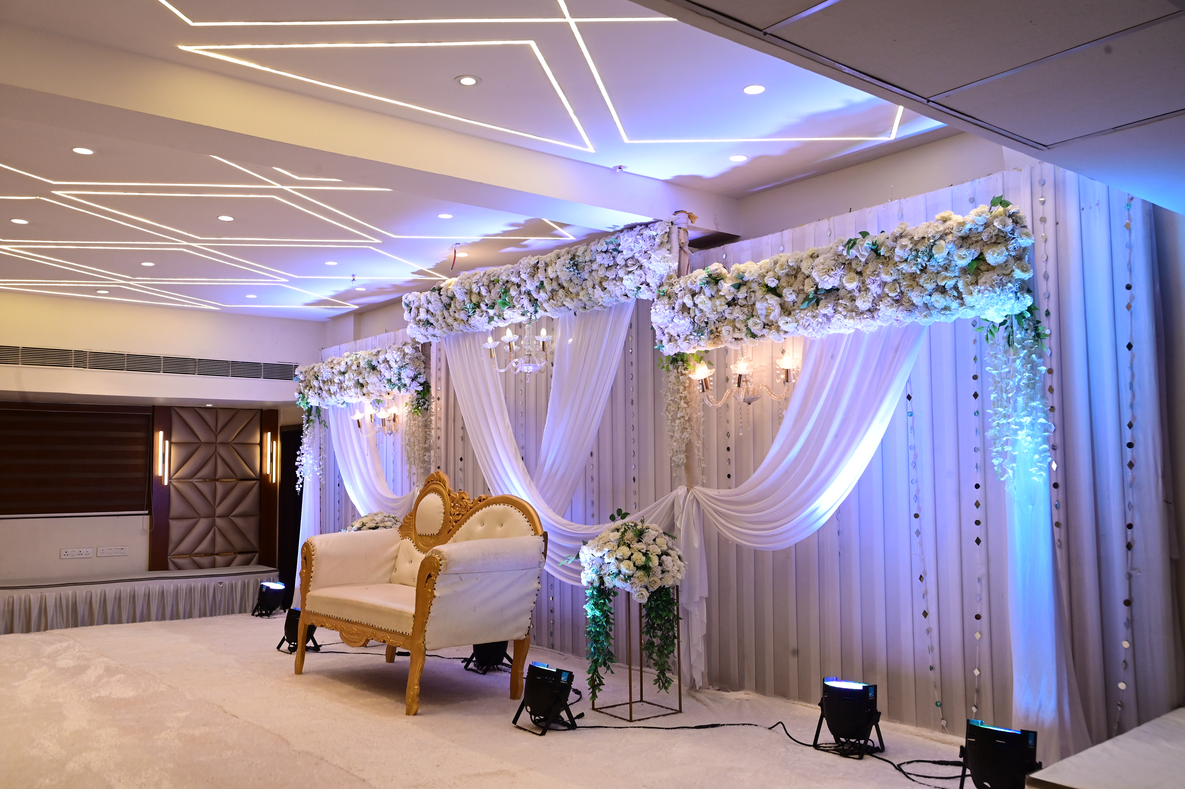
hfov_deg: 61.1
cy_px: 394
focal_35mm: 30
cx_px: 592
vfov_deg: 42.9
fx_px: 1003
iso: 1600
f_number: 10
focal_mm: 30.5
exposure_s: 1/160
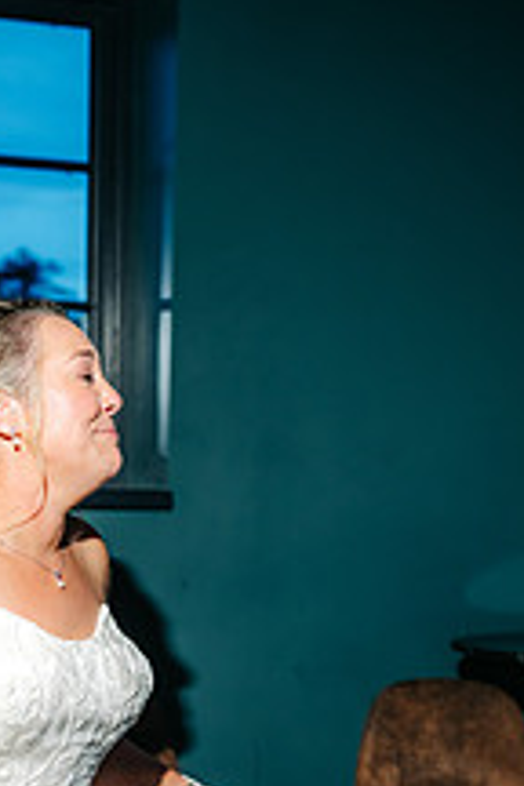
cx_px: 87
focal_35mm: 73
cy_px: 742
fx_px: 1594
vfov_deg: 26.5
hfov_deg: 18.5
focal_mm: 35
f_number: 2.5
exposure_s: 1/200
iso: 400
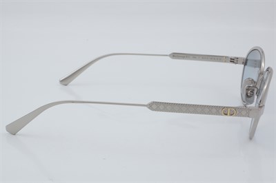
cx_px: 138
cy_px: 92
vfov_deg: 18.2
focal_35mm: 75
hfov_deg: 27.0
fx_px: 575
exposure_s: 1/4
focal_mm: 50
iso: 100
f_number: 29
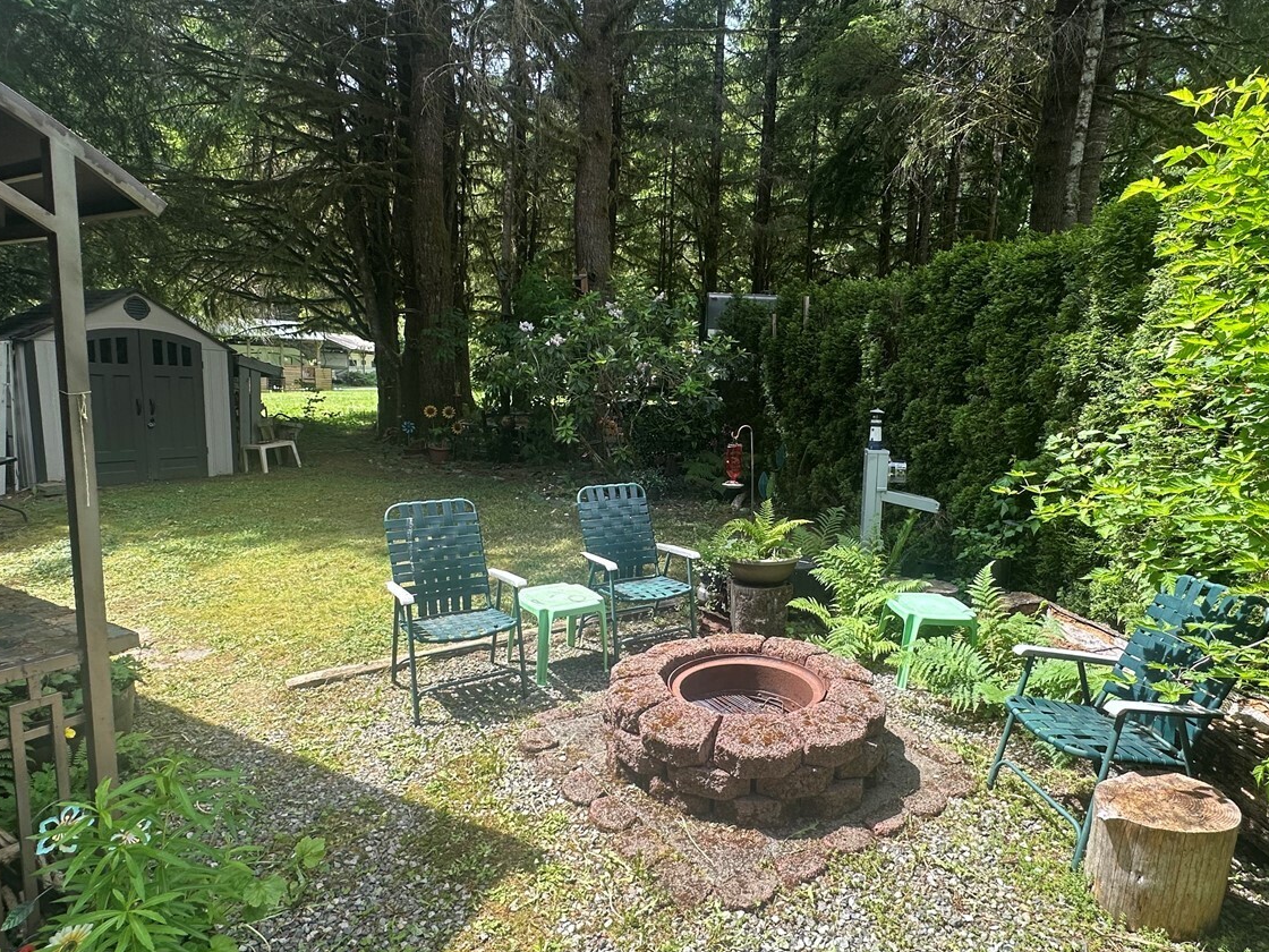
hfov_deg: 81.6
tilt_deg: -8.4
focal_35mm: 20
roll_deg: -2.9
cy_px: 499
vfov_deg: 65.9
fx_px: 733
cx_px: 691
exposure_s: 1/317
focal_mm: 2.22
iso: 40
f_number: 2.2
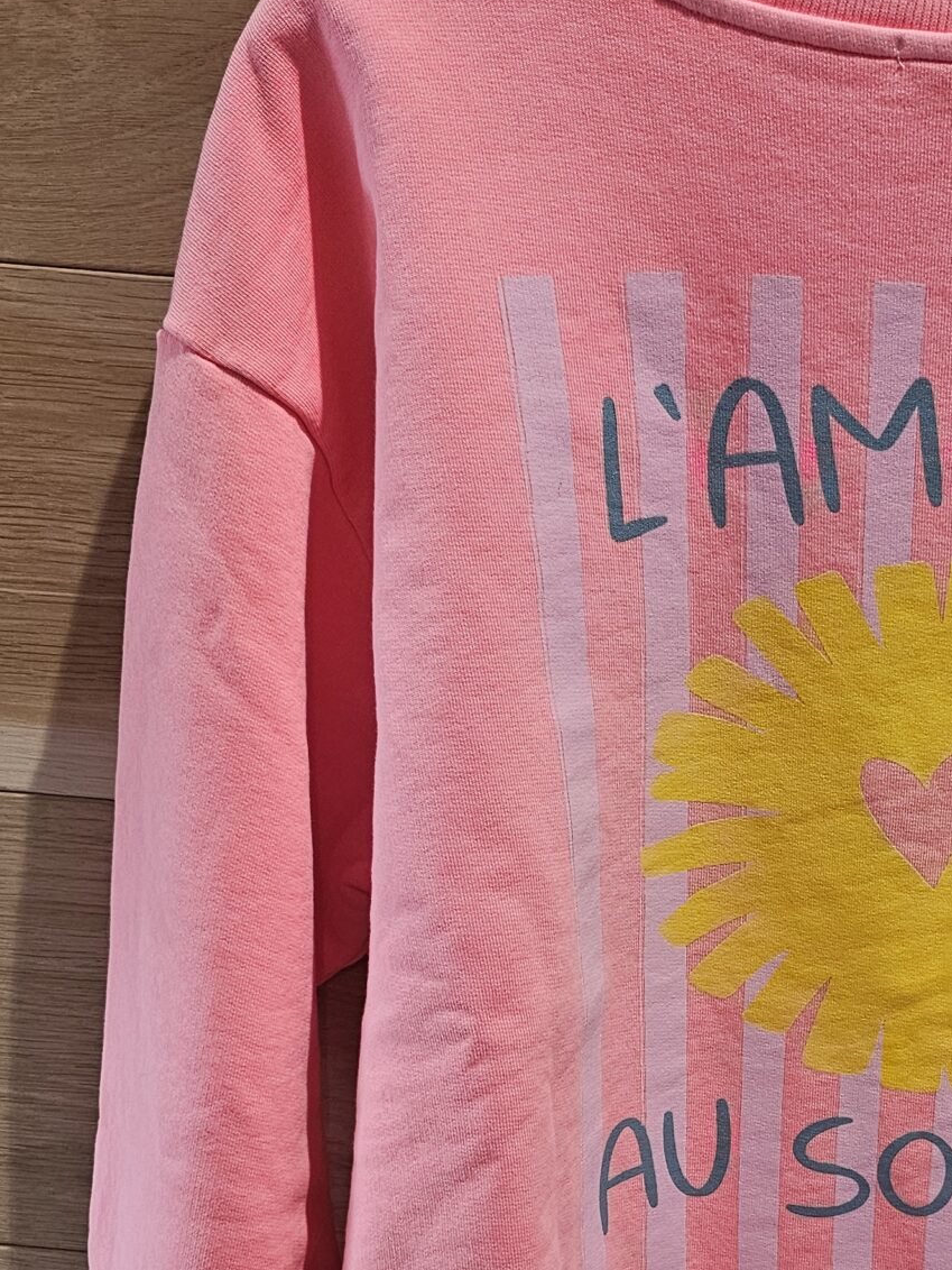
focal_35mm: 52
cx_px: 878
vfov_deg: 36.0
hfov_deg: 26.9
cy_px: 955
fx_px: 1907
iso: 160
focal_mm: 6.3
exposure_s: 1/100
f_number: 1.7
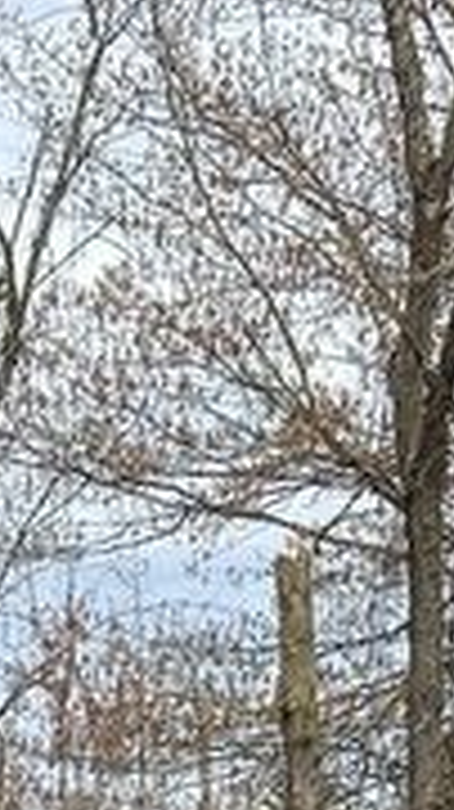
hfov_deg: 8.8
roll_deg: +2.0
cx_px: -575
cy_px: 1152
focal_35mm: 126
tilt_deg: -2.6
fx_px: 2702
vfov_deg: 15.9
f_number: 1.5
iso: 50
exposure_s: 1/2404
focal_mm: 5.7
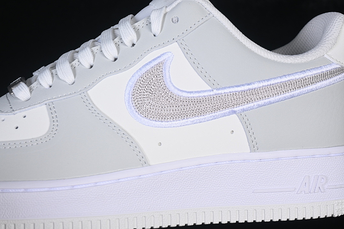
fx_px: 717
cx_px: 172
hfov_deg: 27.0
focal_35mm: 75
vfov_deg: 18.2
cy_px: 114
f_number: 7.1
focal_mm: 50
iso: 160
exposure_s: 1/80
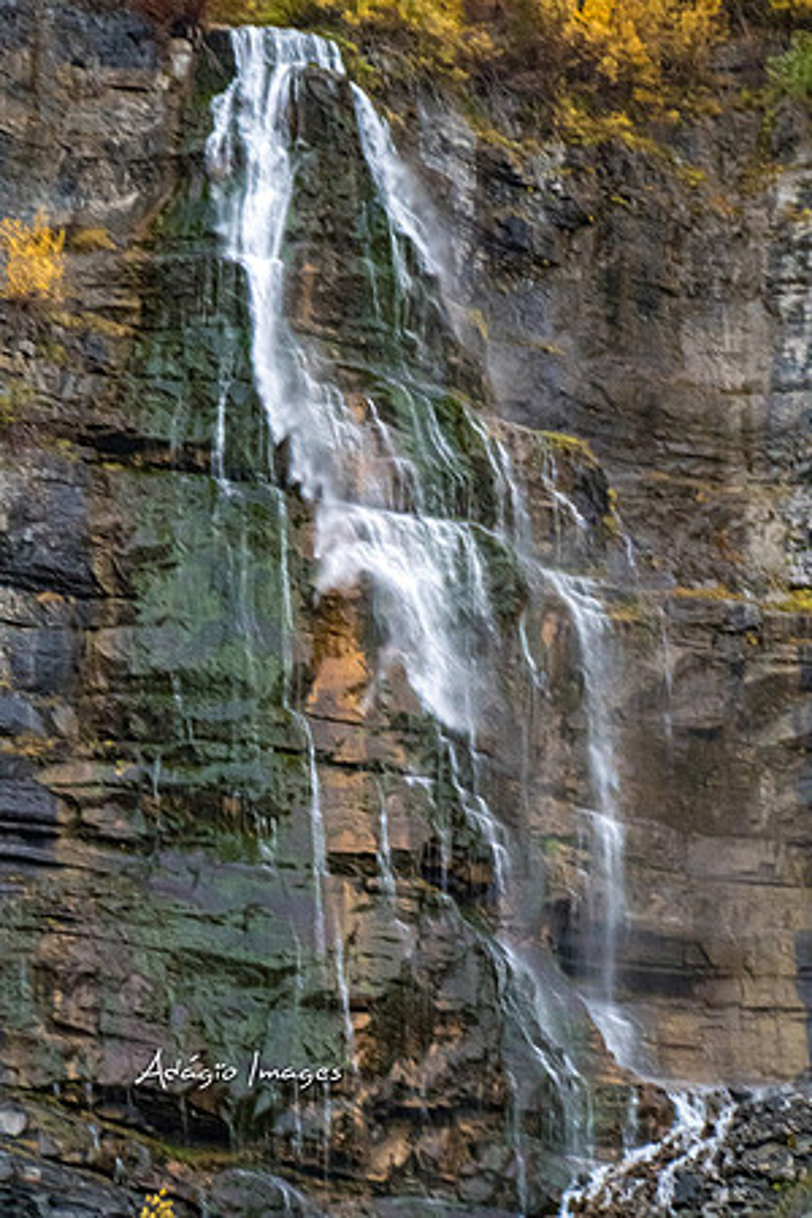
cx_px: 406
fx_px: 6343
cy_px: 609
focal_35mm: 188
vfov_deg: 11.0
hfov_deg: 7.3
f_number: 6.3
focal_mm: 125
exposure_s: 1/60
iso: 6400
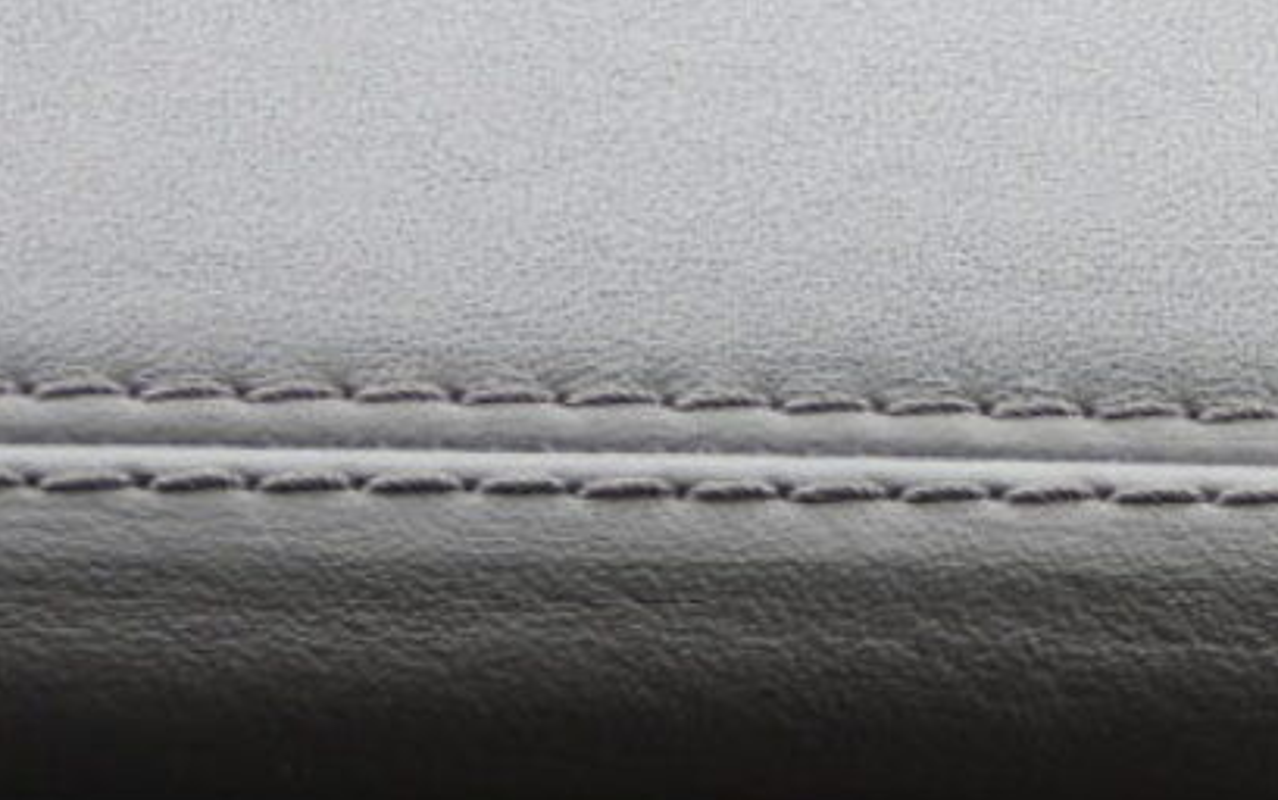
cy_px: 1697
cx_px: 1619
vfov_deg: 2.3
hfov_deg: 3.7
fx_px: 19513
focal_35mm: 560
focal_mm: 24.3
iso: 100
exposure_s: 1/125
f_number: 4
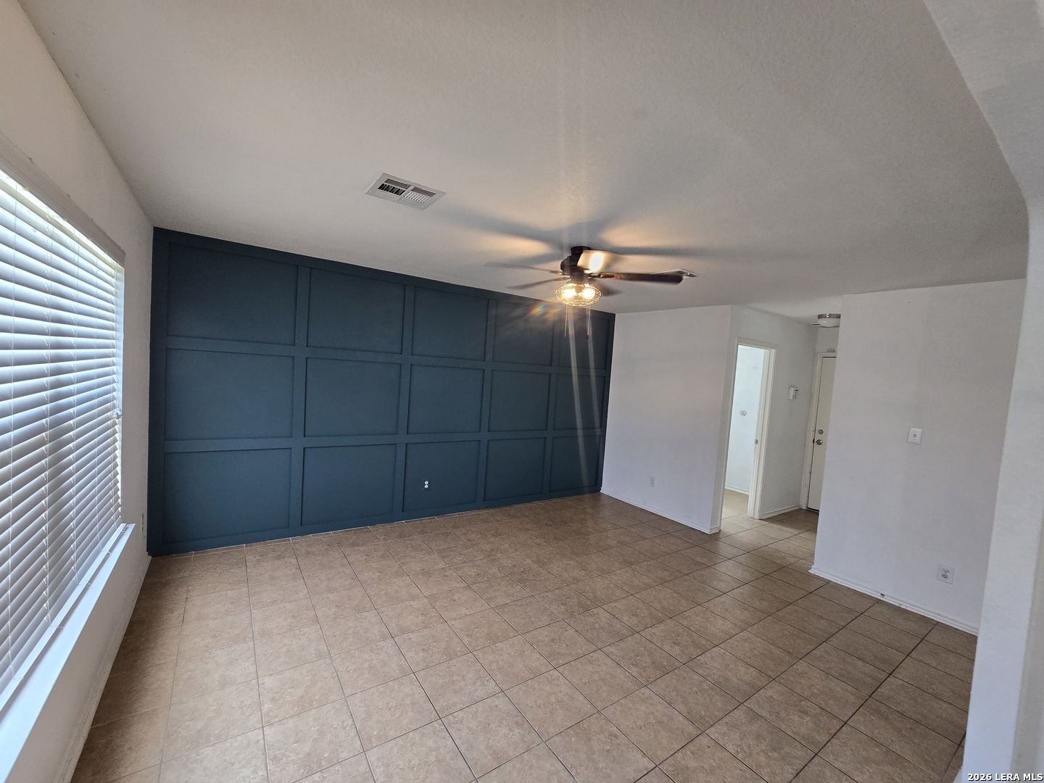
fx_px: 392
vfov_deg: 89.9
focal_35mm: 13
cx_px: 522
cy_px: 392
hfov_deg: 106.2
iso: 160
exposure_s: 1/60
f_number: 2.2
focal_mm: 2.2
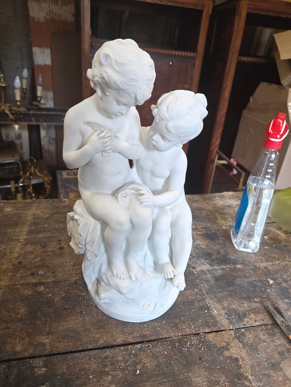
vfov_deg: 73.9
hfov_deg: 58.9
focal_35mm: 23
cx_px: 146
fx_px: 258
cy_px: 194
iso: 200
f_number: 1.8
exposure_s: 1/50
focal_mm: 5.4
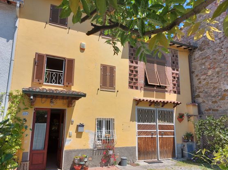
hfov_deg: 67.3
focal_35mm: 26
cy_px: 89
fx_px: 171
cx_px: 110
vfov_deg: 53.0
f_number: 1.8
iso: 25
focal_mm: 5.23
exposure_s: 1/1072
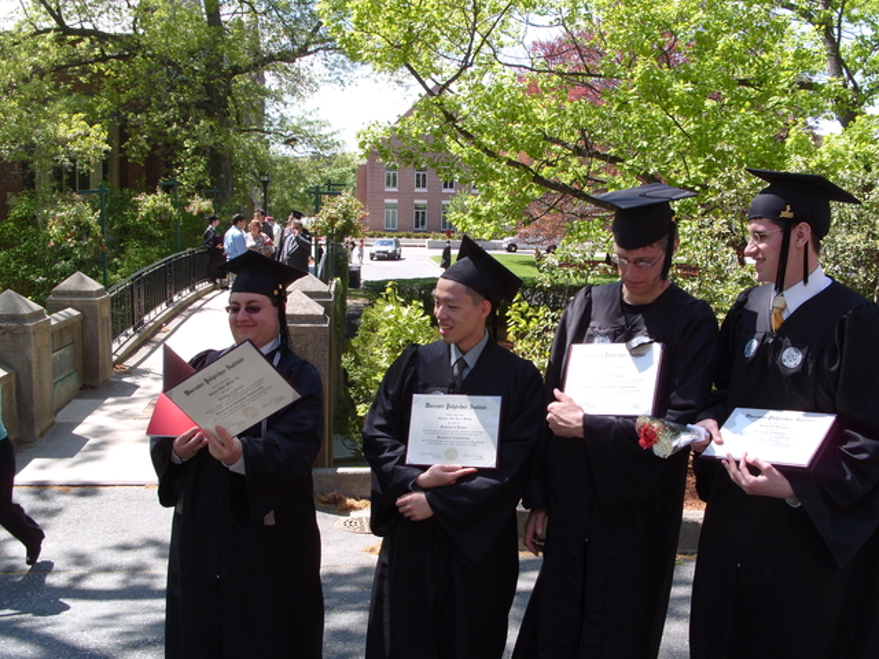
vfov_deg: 40.7
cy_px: 330
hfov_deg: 52.6
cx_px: 440
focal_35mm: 35
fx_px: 889
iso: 80
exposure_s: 1/250
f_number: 4.8
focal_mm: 7.8
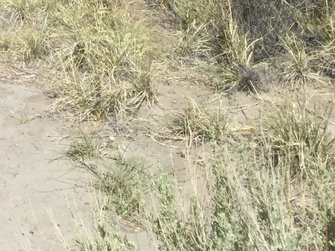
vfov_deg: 12.6
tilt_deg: -10.5
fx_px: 1084
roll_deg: -1.5
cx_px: -145
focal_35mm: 112
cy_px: -123
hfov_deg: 16.3
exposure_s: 1/2262
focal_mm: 3.3
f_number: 2.4
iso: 25
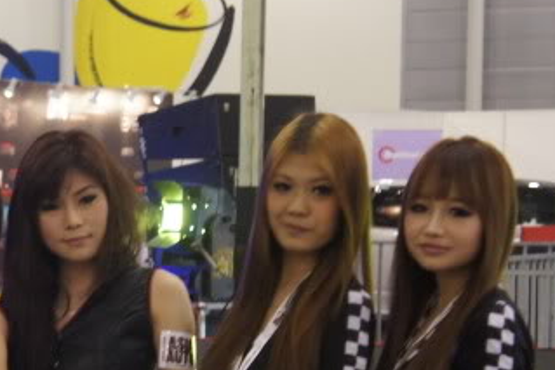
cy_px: 371
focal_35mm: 173
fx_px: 2668
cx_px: -117
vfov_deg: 7.9
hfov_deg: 11.6
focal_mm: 36
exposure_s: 1/50
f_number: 4.5
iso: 1600
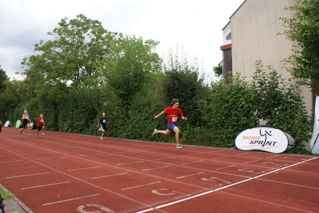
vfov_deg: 43.6
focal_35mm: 30
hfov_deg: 61.9
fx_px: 266
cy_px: 106
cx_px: 160
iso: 100
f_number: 5.6
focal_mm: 20
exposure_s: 1/250
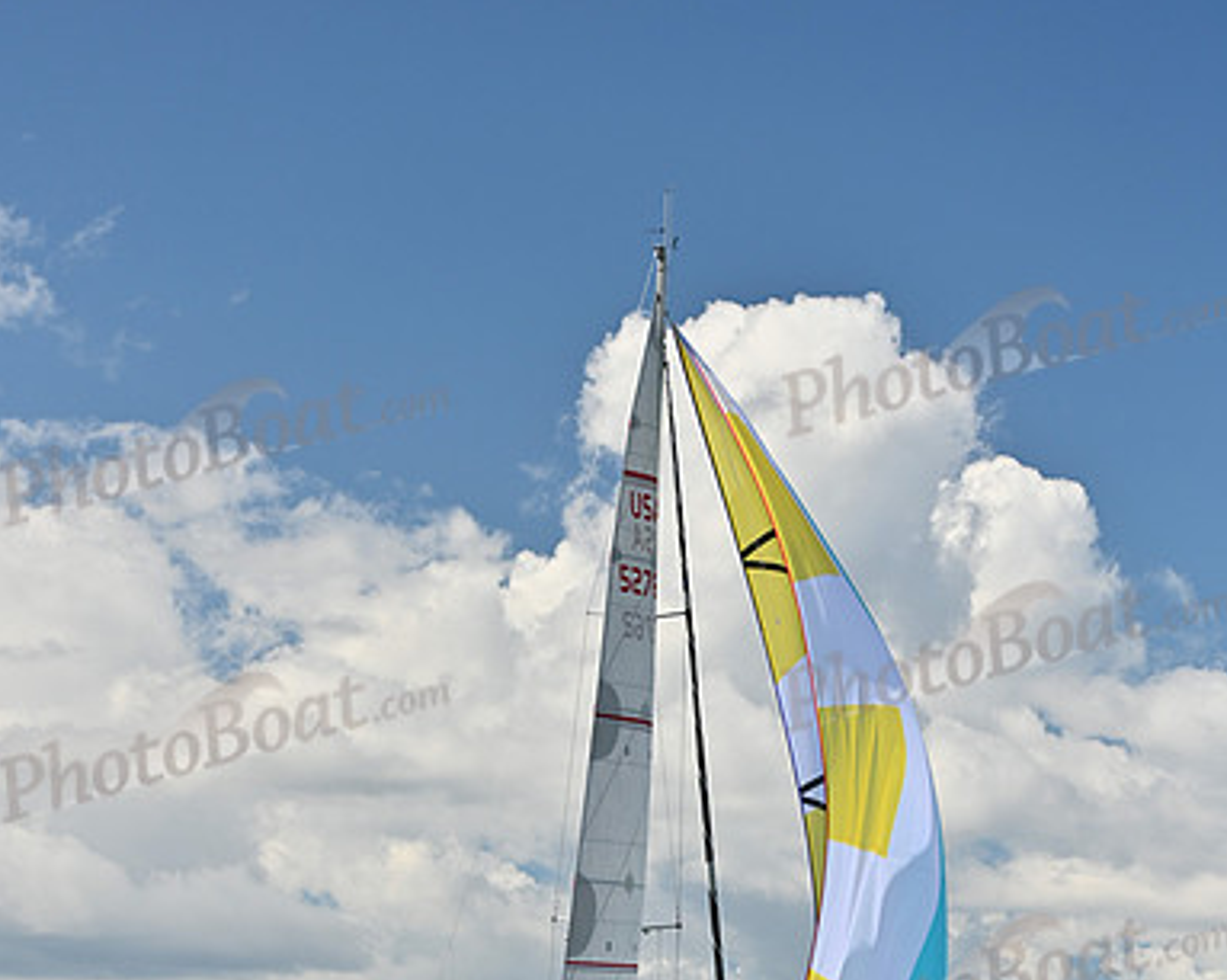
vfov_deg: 13.8
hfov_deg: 17.3
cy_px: 862
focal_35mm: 111
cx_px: 617
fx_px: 4029
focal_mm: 78
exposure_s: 1/2500
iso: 250
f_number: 3.5
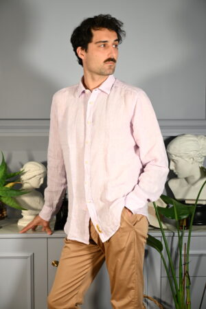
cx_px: 103
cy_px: 154
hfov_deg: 21.6
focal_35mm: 63
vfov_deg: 31.9
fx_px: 541
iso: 500
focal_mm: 42
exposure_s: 1/30
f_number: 4.5
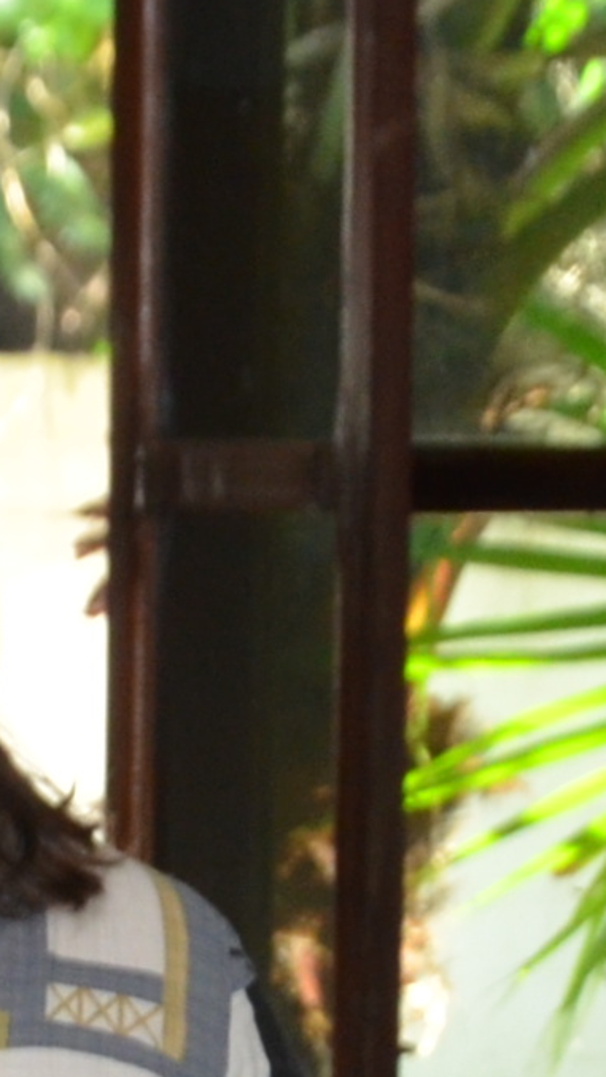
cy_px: 1699
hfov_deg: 2.8
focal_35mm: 428
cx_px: -666
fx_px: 12222
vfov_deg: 5.0
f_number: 7.1
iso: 800
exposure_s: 1/60
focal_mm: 50
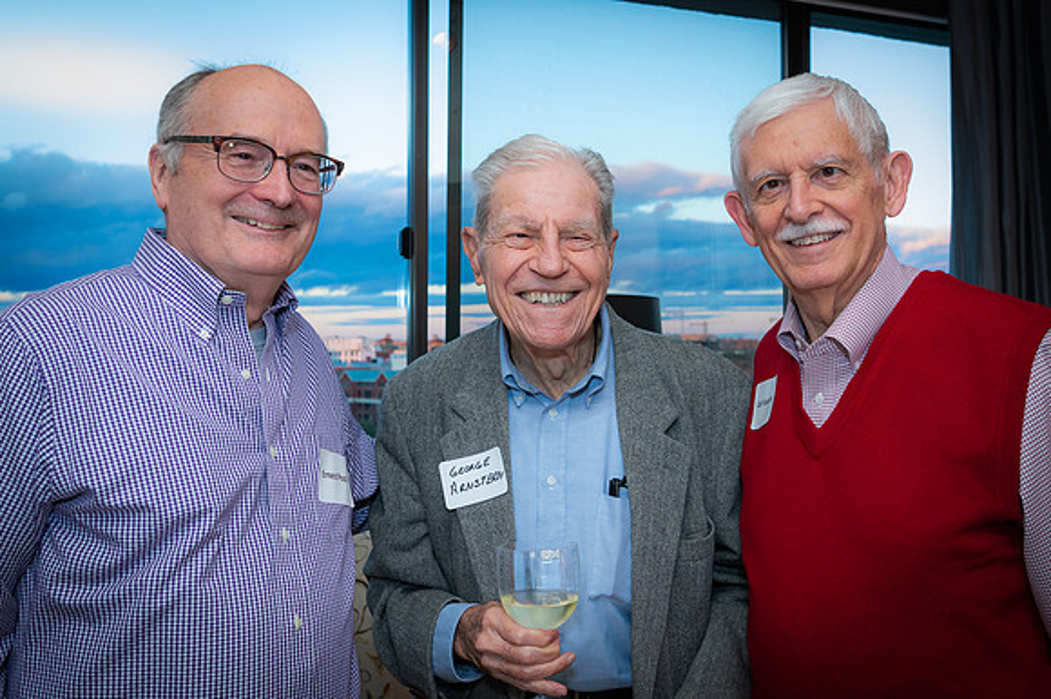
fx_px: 1143
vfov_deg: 34.0
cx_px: 559
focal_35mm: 39
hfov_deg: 49.4
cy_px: 315
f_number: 5.6
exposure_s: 1/60
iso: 640
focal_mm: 26
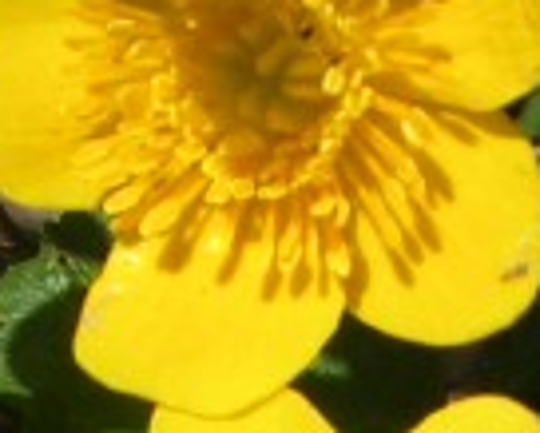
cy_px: 1482
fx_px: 4110
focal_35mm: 257
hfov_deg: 7.5
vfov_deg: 5.5
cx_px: 584
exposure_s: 1/266
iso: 50
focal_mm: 8.9
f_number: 6.3
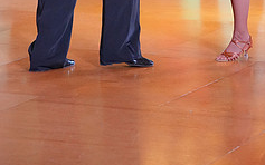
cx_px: 190
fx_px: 1264
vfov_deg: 7.3
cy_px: -119
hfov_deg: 11.9
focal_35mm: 175
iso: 6400
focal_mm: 70
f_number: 3.5
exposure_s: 1/500
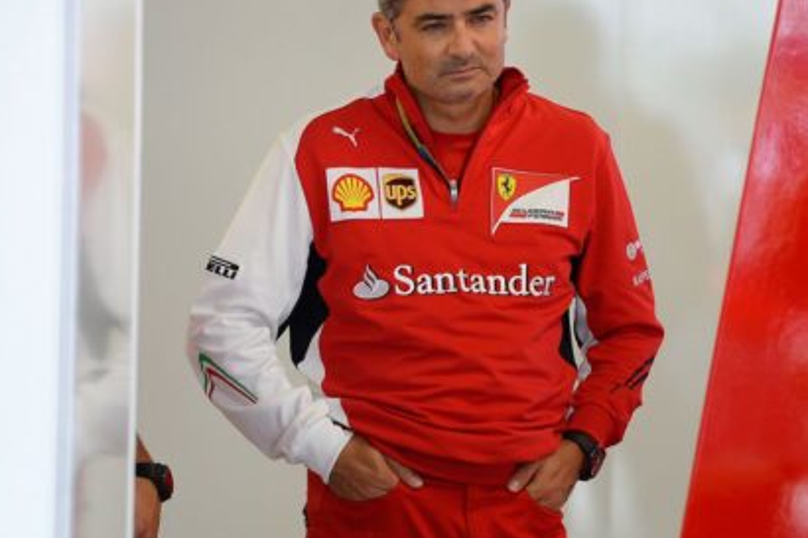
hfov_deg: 7.0
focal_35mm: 293
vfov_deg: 4.7
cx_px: 520
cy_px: 248
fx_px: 6573
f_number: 2.8
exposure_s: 1/100
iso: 1000
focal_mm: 200
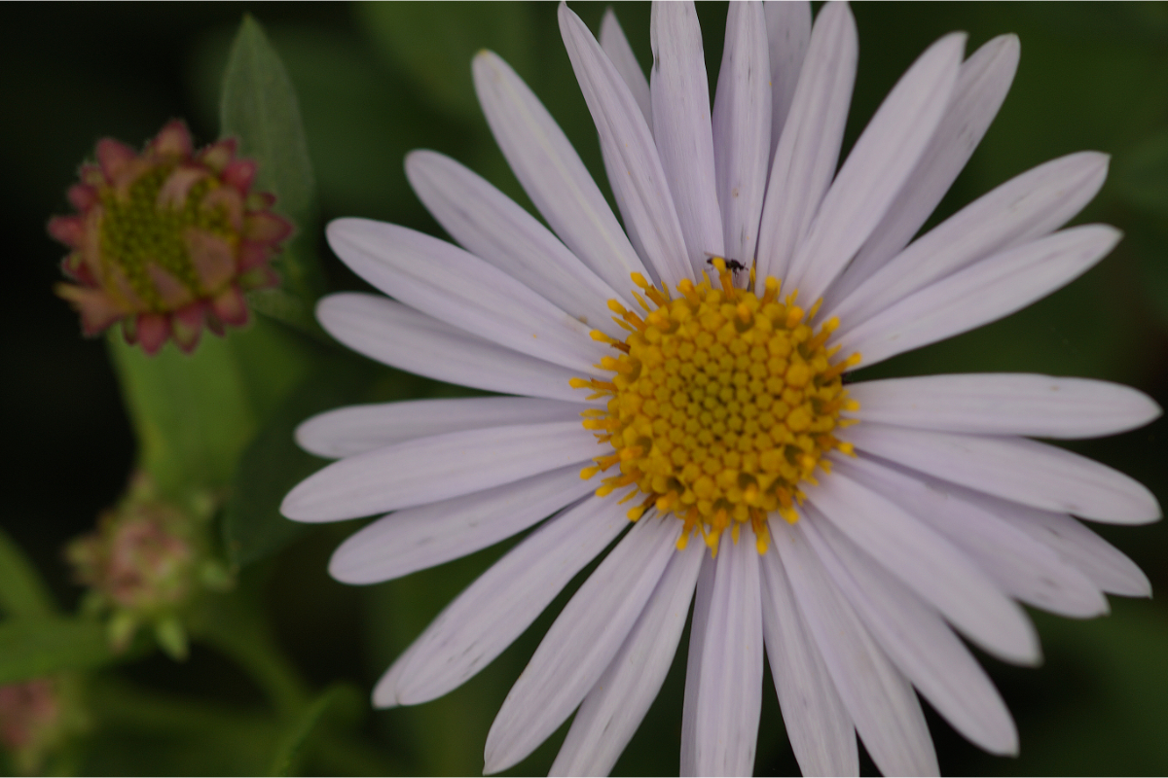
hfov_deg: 13.7
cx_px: 584
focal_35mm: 150
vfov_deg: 9.1
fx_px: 4866
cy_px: 389
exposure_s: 1/250
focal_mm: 100
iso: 100
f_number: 4.5
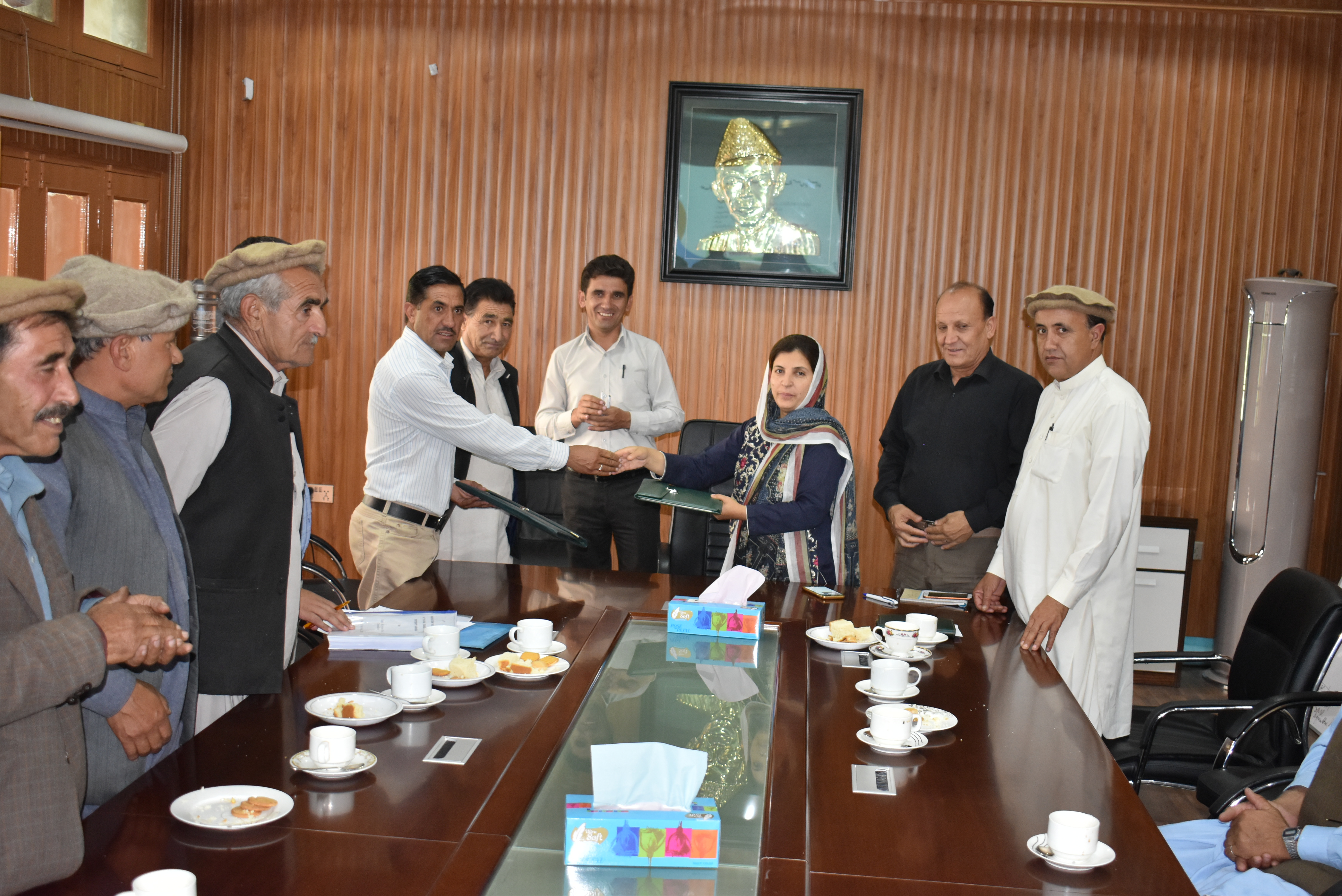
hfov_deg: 47.9
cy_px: 448
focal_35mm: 40
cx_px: 671
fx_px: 1510
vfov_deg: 33.0
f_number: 4
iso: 1100
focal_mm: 27
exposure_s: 1/60
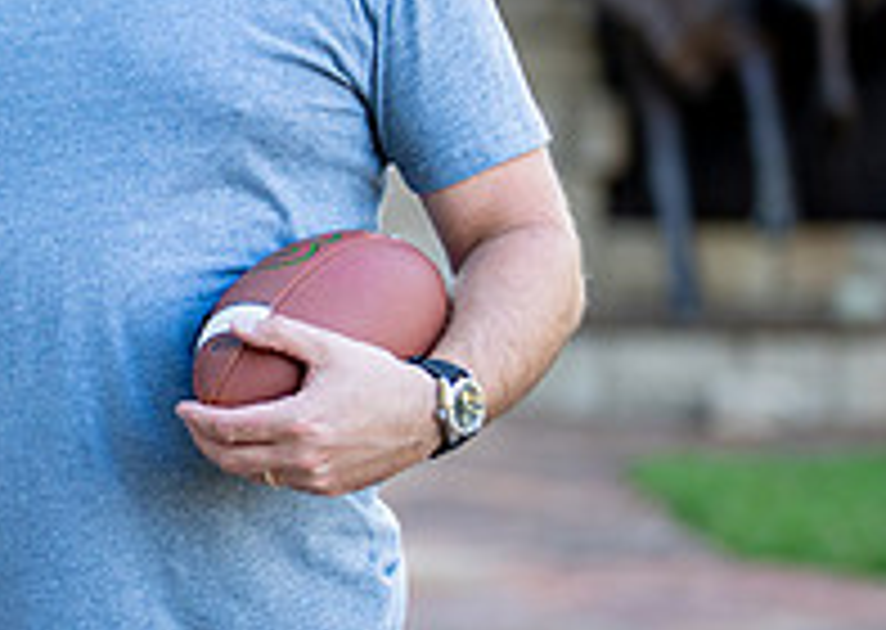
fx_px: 4296
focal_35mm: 171
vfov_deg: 8.4
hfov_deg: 11.6
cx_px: -41
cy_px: 199
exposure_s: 1/1250
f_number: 1.2
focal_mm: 50
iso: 200
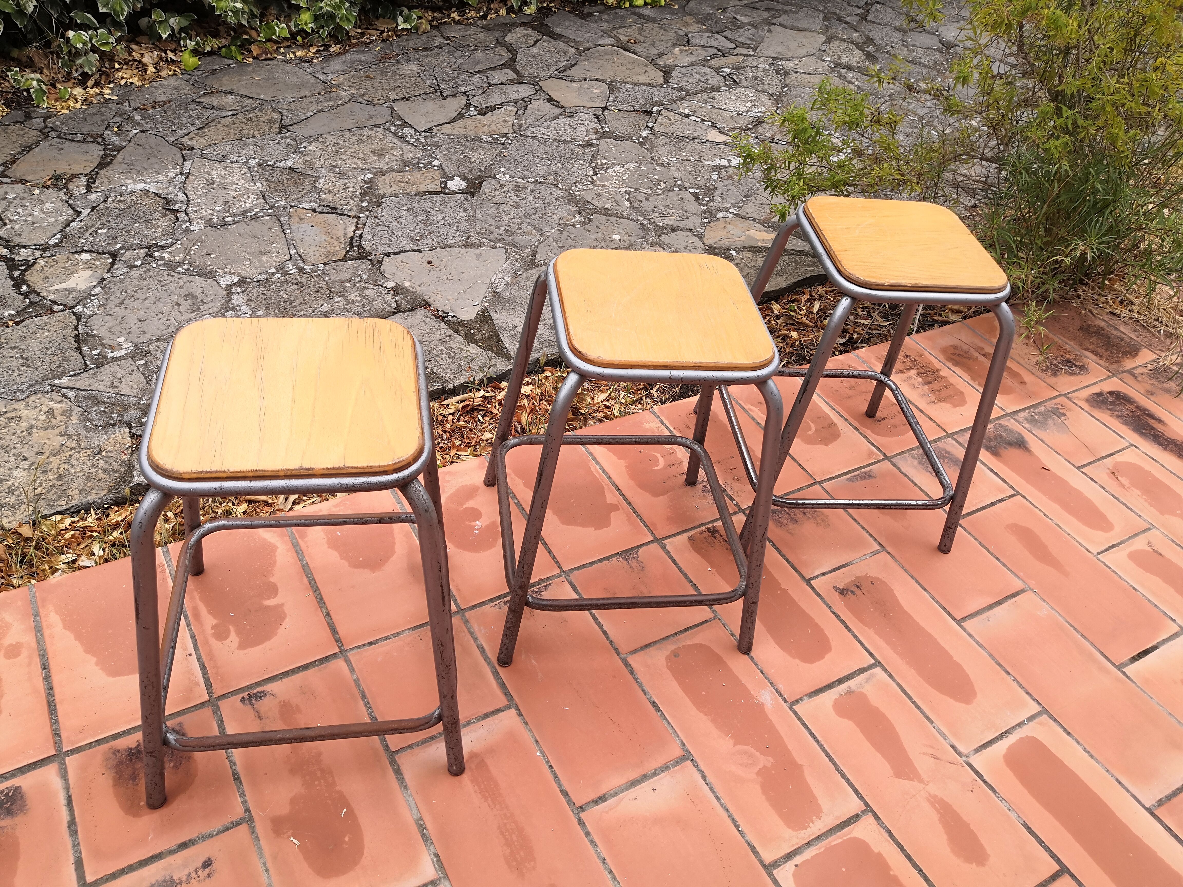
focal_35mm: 27
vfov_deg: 51.4
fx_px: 923
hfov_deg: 65.3
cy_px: 444
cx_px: 592
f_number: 1.8
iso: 50
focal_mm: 3.95
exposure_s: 1/402
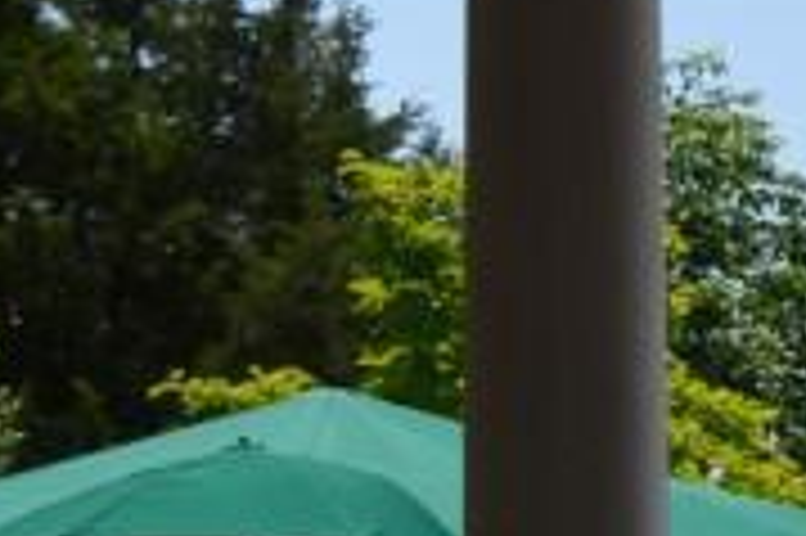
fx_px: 7806
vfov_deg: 3.9
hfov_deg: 5.5
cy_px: 797
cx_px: 2551
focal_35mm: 349
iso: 100
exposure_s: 1/200
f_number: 9
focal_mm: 36
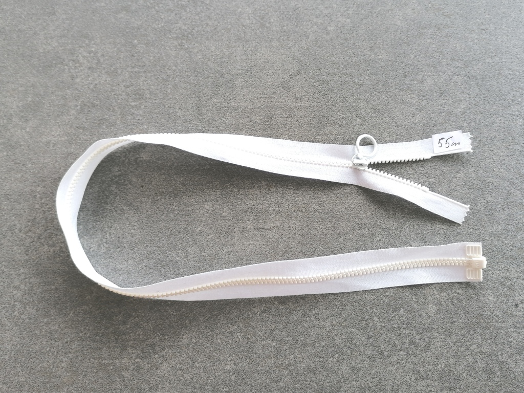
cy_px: 196
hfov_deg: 61.7
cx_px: 262
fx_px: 439
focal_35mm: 29
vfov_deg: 48.2
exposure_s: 1/120
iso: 50
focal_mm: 4.75
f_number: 1.8
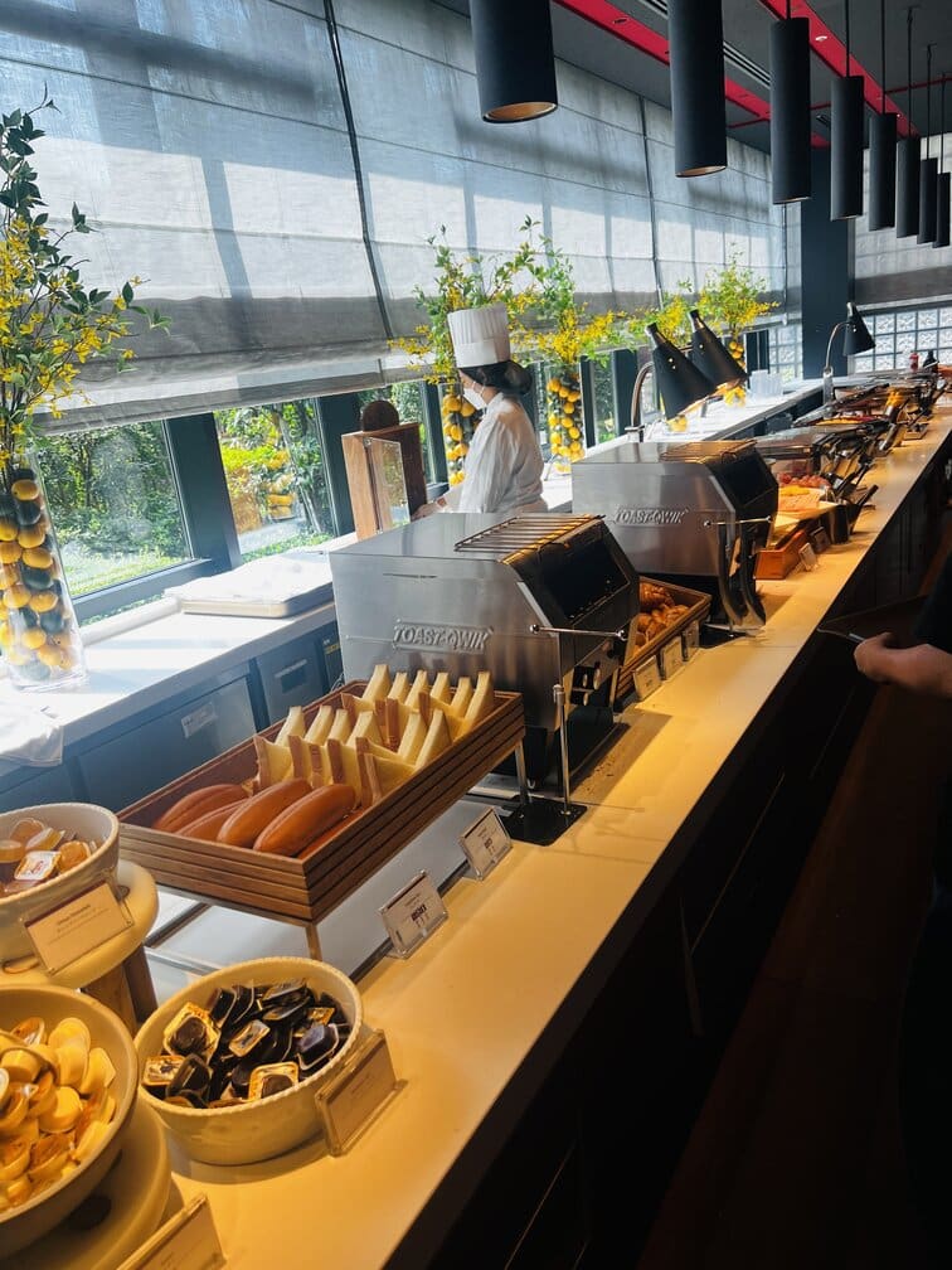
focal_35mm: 26
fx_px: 953
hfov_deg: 53.1
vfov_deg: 67.3
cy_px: 635
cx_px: 476
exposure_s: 1/224
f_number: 1.5
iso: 40
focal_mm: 5.7
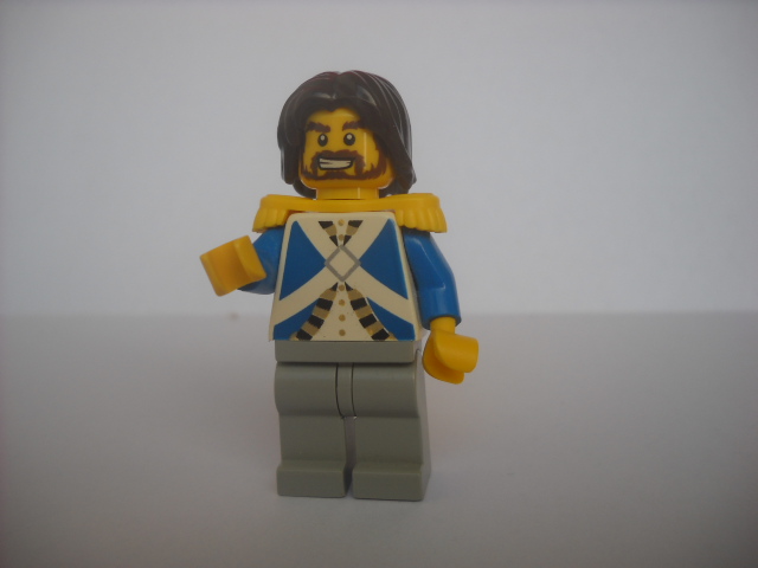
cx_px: 379
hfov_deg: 45.8
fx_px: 898
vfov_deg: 35.1
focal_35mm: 41
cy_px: 284
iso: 64
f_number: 3.1
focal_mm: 6.72
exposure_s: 1/176
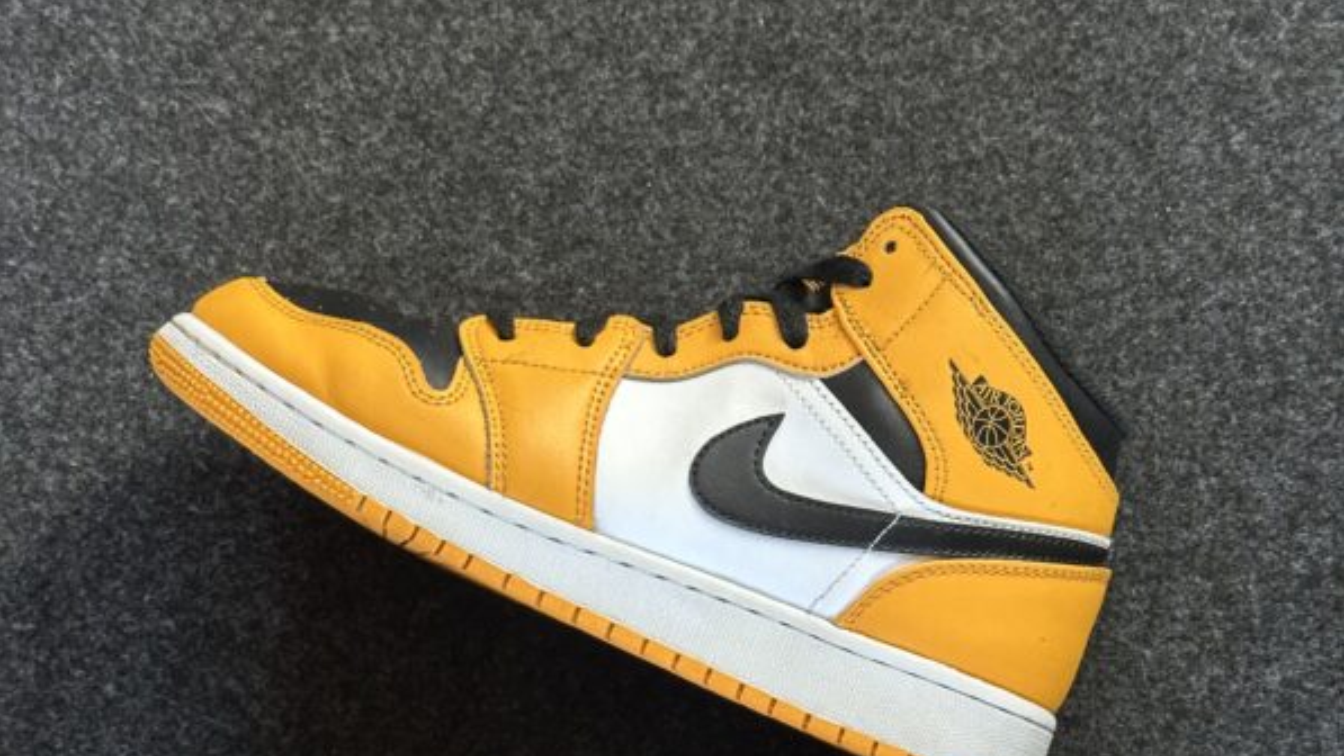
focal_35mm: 70
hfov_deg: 30.1
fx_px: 2495
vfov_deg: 16.9
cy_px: 744
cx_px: 673
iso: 200
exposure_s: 1/33
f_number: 1.78
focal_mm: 6.86
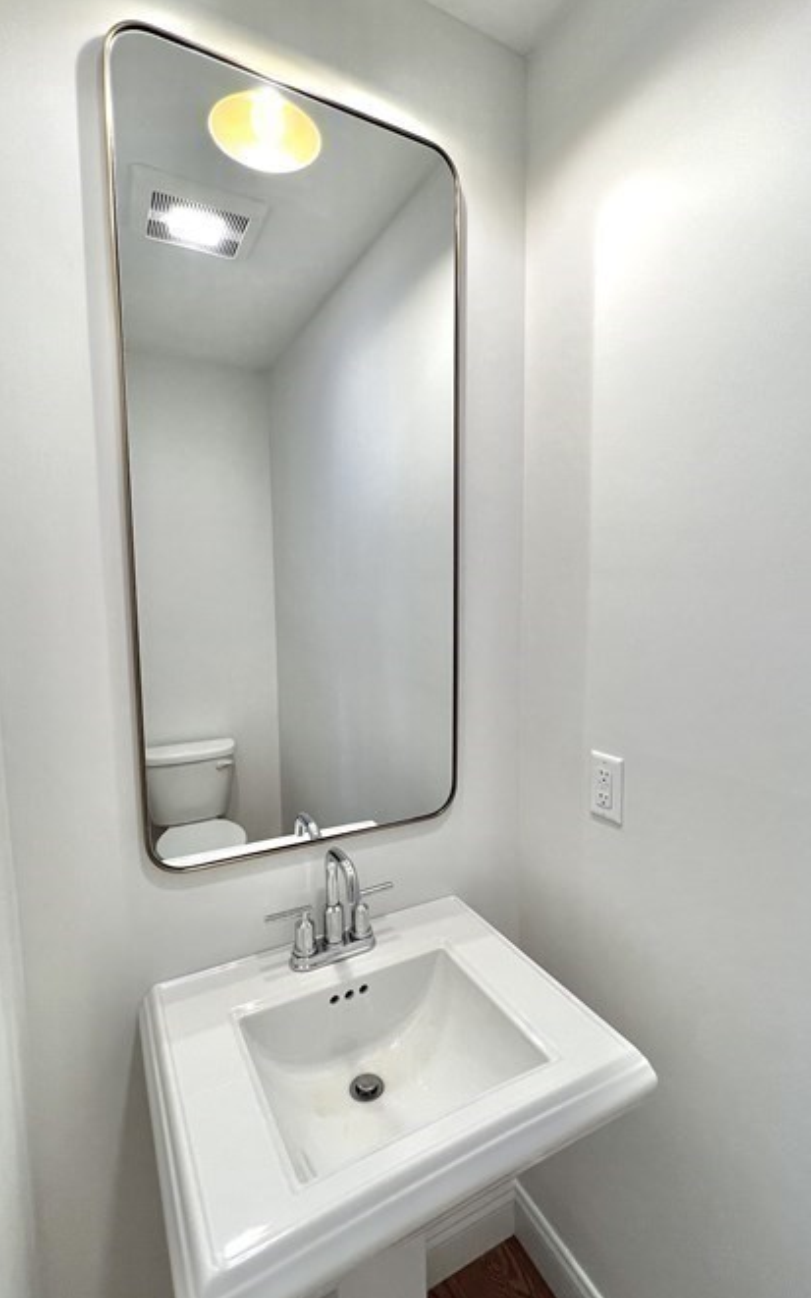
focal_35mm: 16
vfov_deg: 97.8
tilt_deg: -6.4
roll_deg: +0.1
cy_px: 652
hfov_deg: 71.1
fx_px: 566
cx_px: 436
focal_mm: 1.57
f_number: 1.8
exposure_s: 1/120
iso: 80
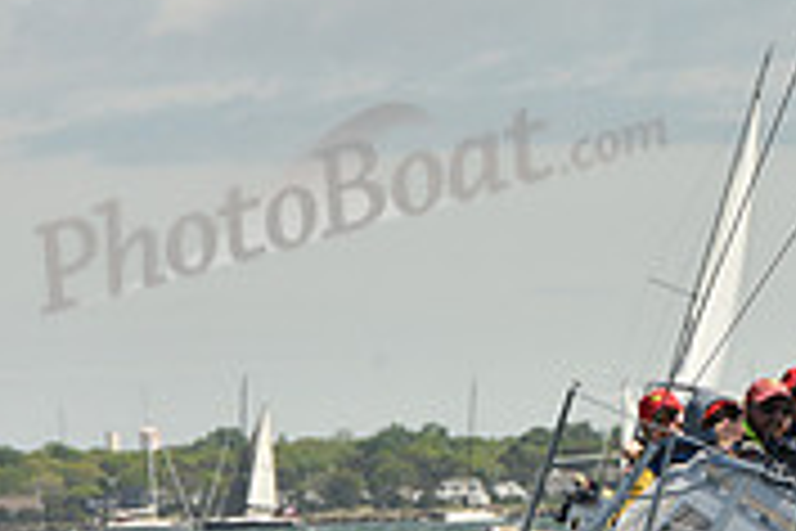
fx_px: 14504
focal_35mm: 656
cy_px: 367
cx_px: 904
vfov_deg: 2.1
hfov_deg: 3.1
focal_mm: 200
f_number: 11
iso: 320
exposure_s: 1/800
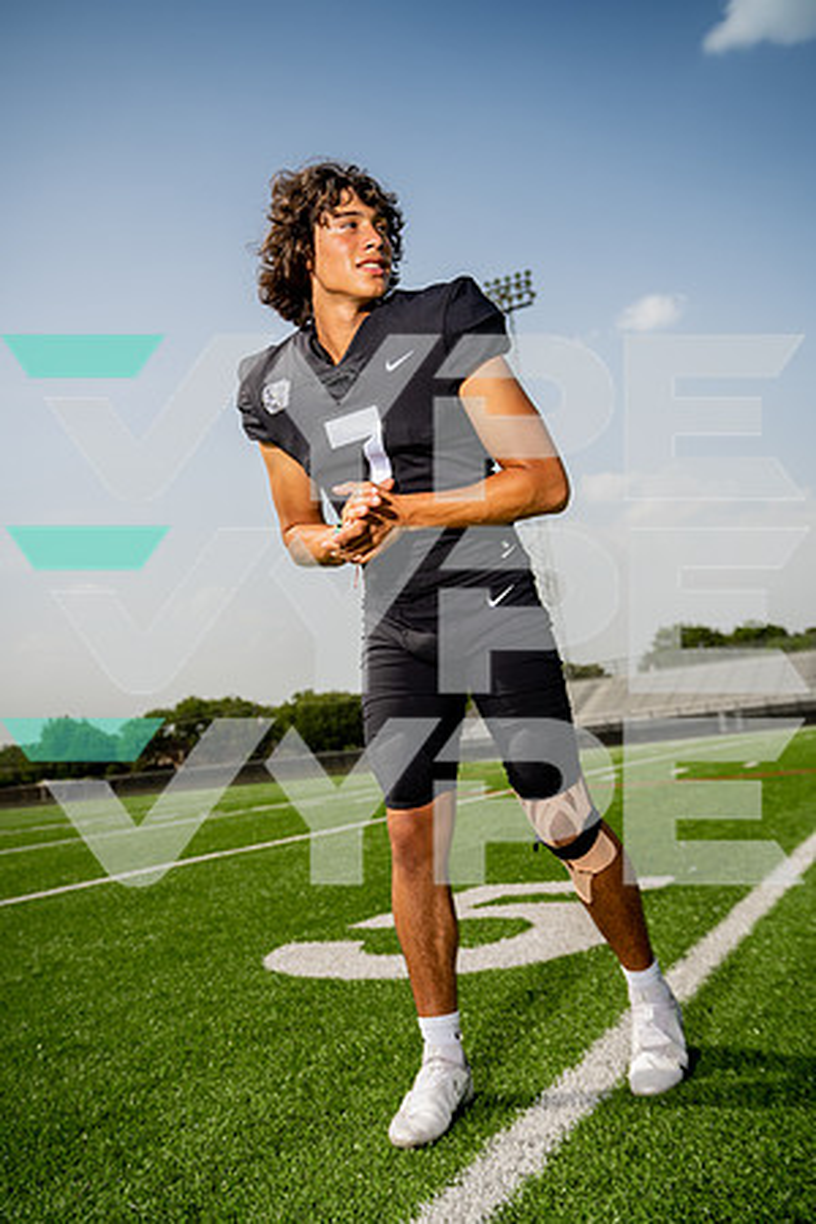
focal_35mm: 33
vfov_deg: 57.2
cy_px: 612
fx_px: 1122
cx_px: 408
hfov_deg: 40.0
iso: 100
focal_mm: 33
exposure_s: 1/1250
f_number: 4.5
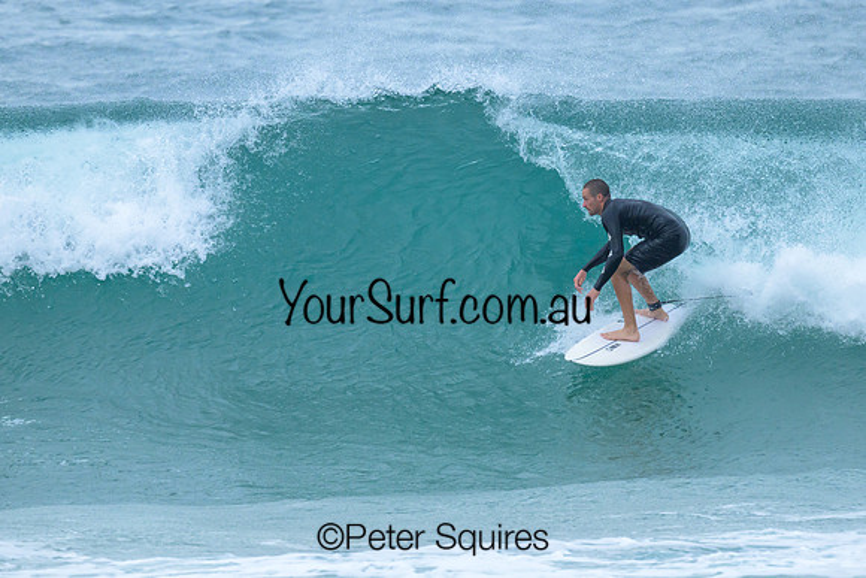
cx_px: 566
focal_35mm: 1045
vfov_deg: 1.3
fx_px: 25145
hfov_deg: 2.0
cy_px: 270
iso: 1250
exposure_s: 1/2500
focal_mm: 800
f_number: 6.3
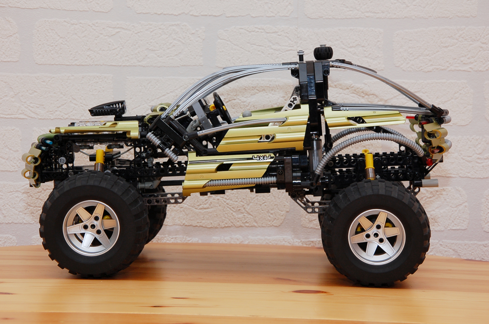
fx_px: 1424
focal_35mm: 105
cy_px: 162
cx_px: 244
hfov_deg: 19.5
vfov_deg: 13.0
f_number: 10
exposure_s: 1/60
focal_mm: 70
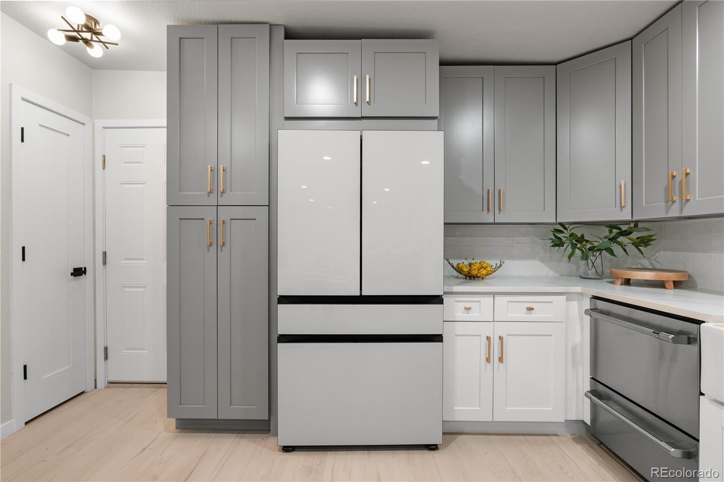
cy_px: 241
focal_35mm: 16
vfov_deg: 73.7
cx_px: 362
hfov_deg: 96.7
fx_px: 322
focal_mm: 16
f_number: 8
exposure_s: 1/25
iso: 400
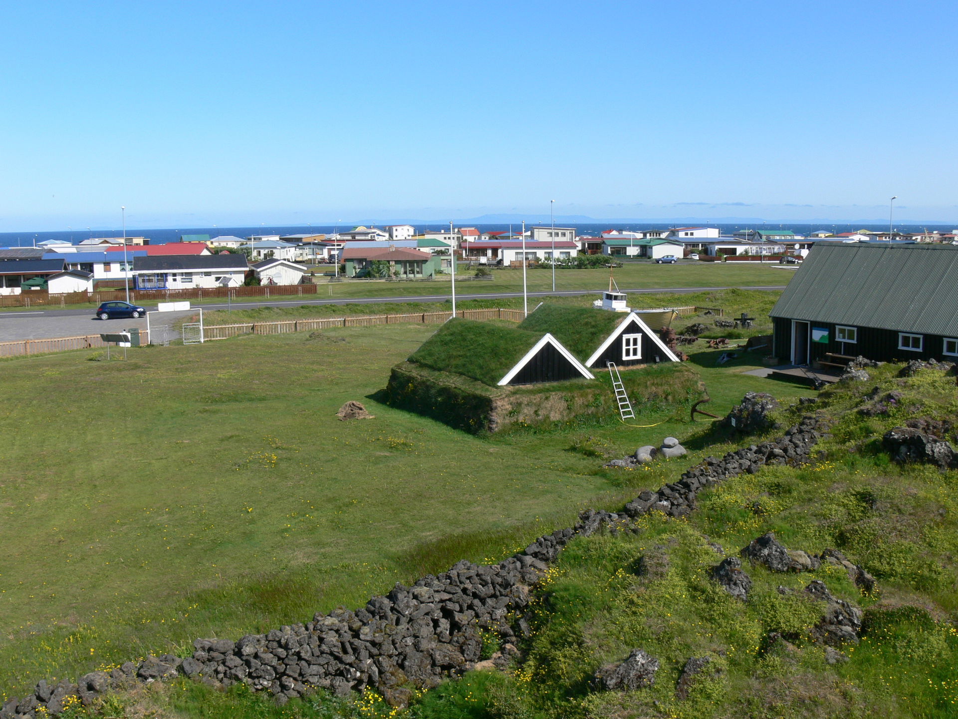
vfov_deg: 40.7
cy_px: 360
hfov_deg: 52.6
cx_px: 479
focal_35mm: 35
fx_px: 969
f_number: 5.6
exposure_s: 1/320
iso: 80
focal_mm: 7.4
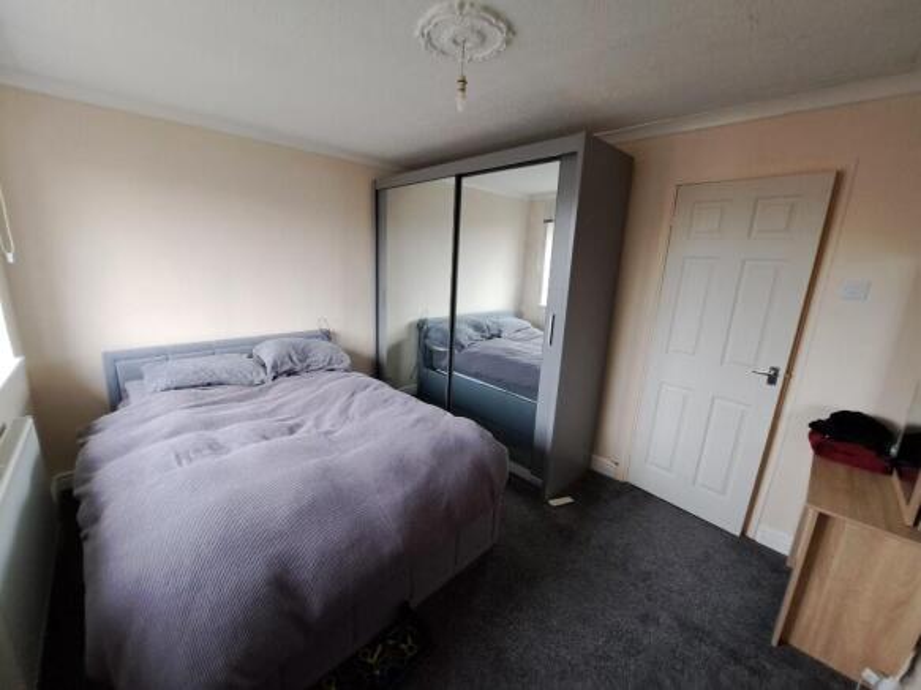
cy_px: 345
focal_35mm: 13
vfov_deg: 89.9
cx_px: 460
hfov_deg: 106.2
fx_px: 346
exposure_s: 1/50
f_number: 2.2
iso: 160
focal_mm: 1.74
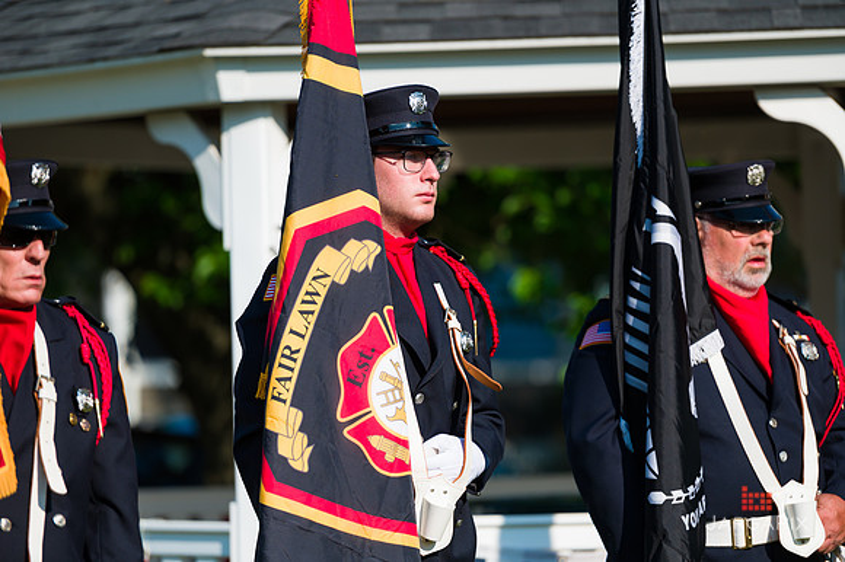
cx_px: 422
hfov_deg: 10.3
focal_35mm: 200
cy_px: 281
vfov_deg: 6.9
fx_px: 4692
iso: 200
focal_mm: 200
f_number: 3.2
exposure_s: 1/4000
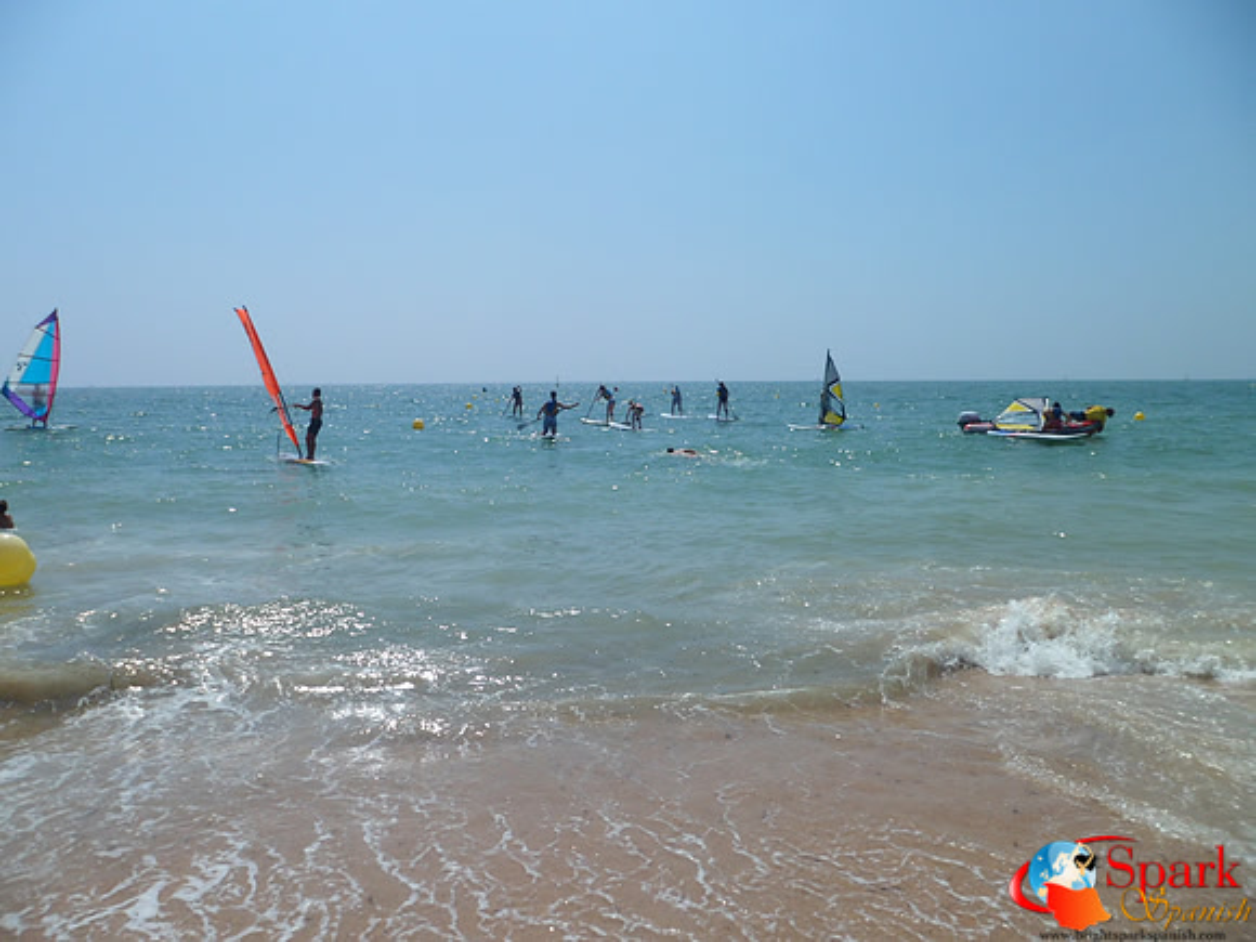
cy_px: 471
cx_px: 628
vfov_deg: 53.1
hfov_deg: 67.3
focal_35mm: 26
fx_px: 943
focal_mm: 4.9
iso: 80
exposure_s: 1/350
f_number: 9.4
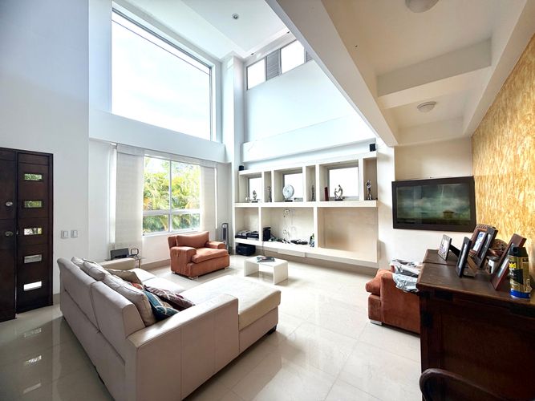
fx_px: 216
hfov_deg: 102.1
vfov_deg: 85.7
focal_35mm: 14
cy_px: 200
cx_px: 268
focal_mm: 2.22
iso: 40
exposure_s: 1/141
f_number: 2.2
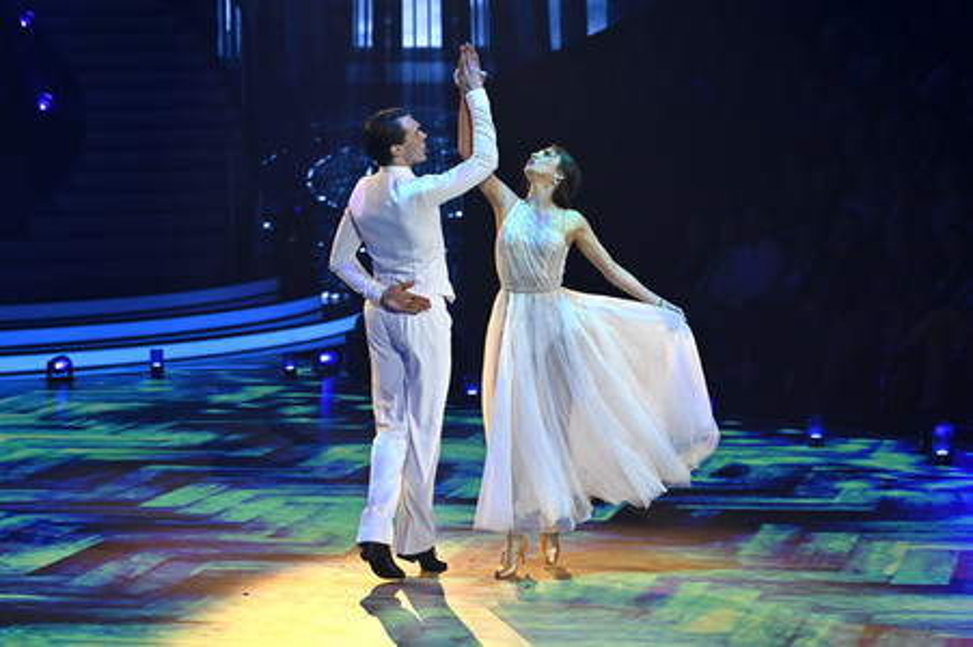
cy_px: 324
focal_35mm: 91
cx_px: 486
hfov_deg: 22.4
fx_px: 2458
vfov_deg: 15.0
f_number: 4.5
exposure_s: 1/500
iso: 1600
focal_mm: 91
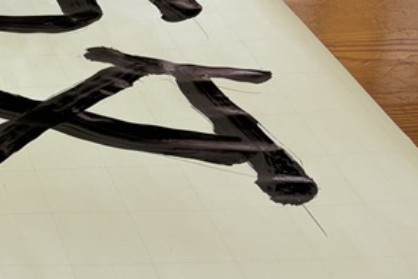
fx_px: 1080
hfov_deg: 18.2
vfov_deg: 14.0
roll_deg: +5.7
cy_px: -114
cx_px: -289
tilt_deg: -20.9
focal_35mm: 93
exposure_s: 1/120
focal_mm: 5.96
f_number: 1.6
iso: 100
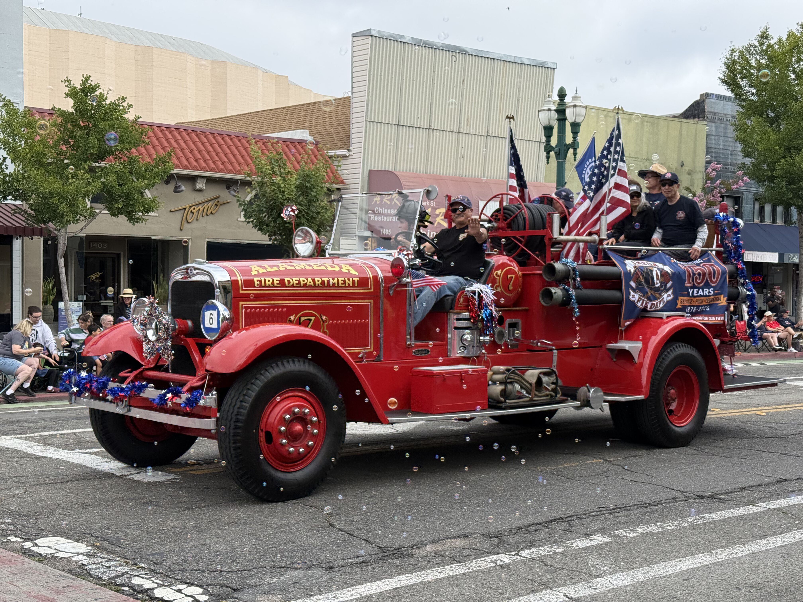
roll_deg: -0.3
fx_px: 1113
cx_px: 402
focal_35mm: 48
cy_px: 301
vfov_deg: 30.3
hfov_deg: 39.7
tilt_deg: -0.8
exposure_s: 1/2577
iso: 80
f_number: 1.78
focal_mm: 6.76
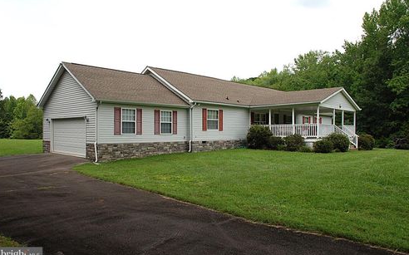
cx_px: 205
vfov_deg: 44.5
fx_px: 312
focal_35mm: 28
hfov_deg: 66.5
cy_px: 123
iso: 100
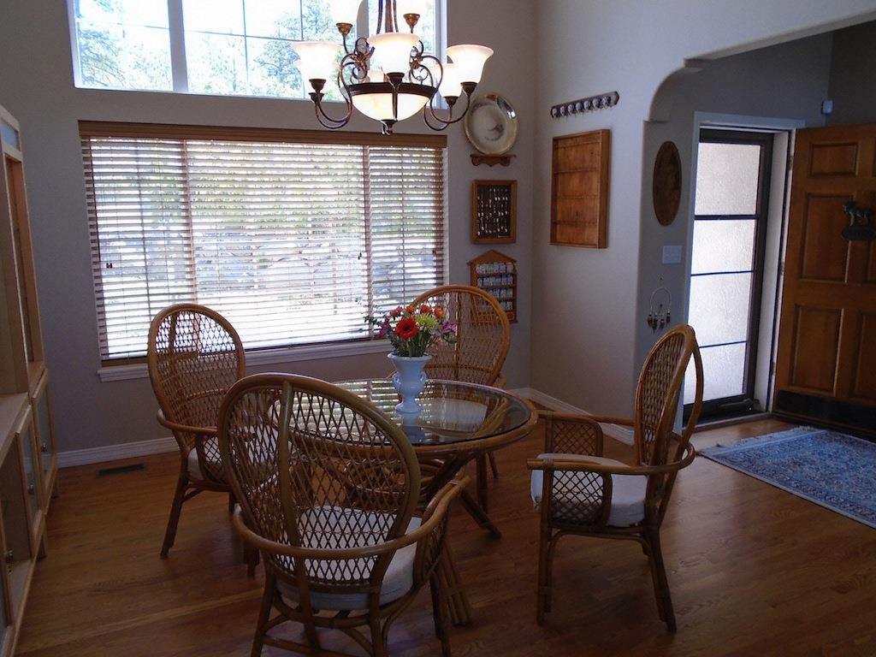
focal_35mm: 26
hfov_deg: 67.3
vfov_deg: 53.1
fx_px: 658
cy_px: 328
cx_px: 438
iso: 100
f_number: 3.2
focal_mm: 4.6
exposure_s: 1/60
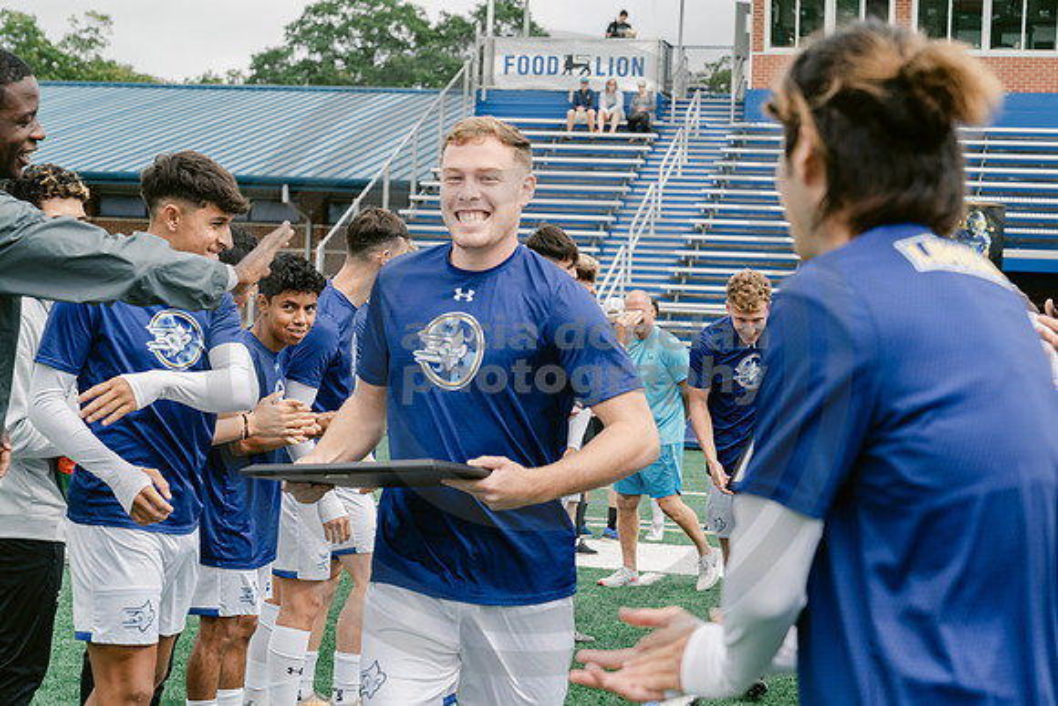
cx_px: 529
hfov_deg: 28.8
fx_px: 2058
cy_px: 353
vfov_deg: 19.5
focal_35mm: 70
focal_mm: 70
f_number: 5.6
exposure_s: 1/500
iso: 400
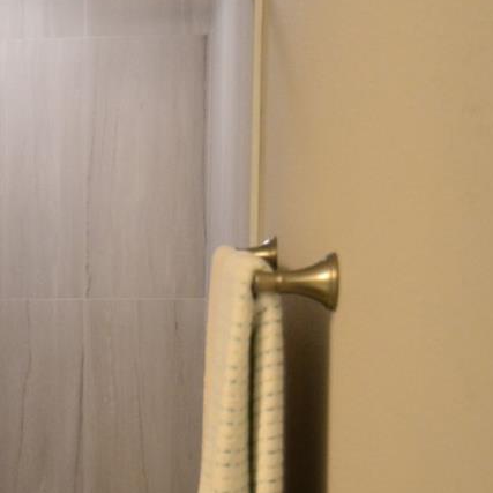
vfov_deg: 20.1
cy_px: 345
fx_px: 1386
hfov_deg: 19.0
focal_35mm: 86
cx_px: -111
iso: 800
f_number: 4.5
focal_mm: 18
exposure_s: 1/60
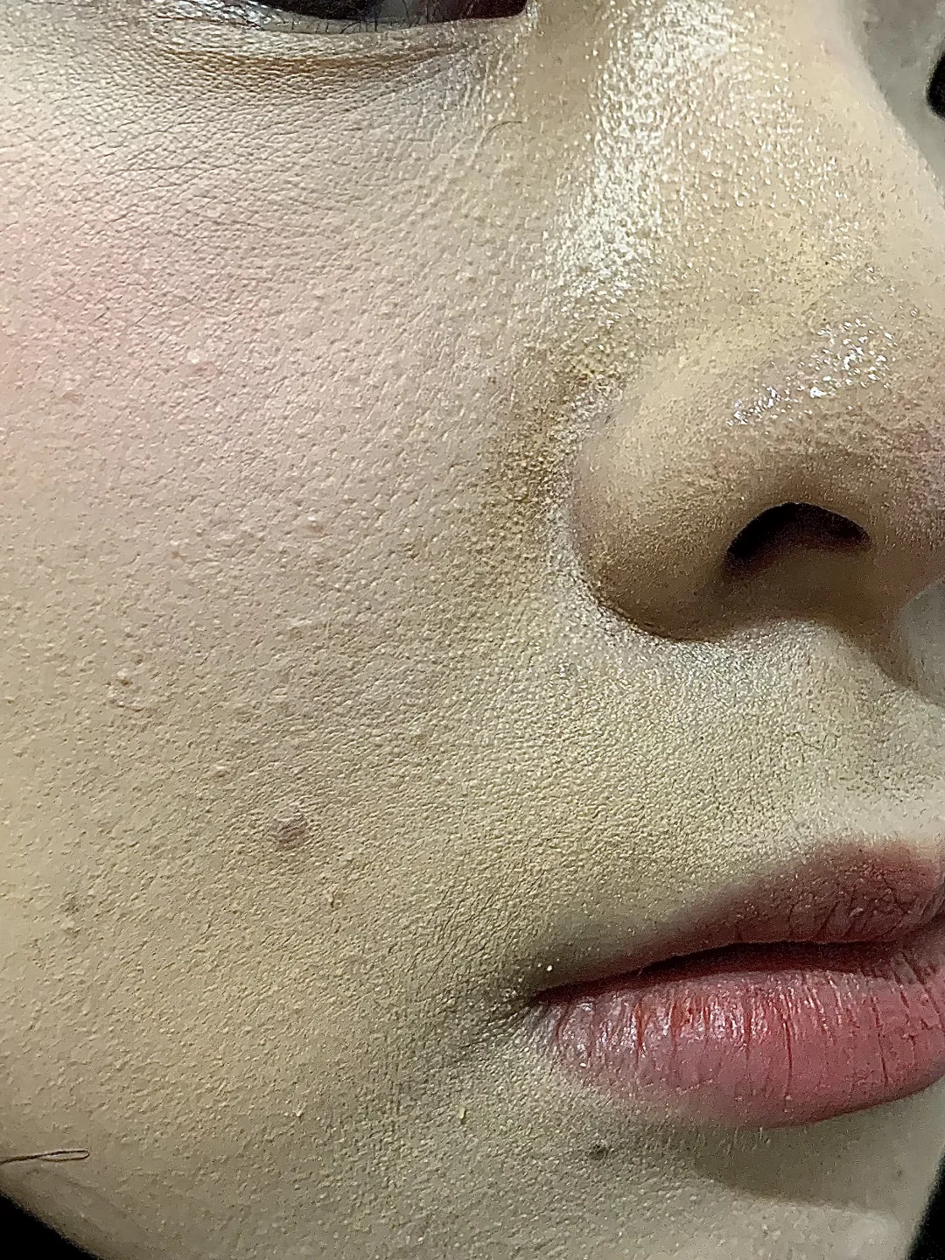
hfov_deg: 53.1
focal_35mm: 26
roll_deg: +5.4
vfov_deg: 67.3
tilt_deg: -5.2
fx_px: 946
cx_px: 472
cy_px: 630
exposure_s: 1/45
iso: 400
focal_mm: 4.25
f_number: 1.8
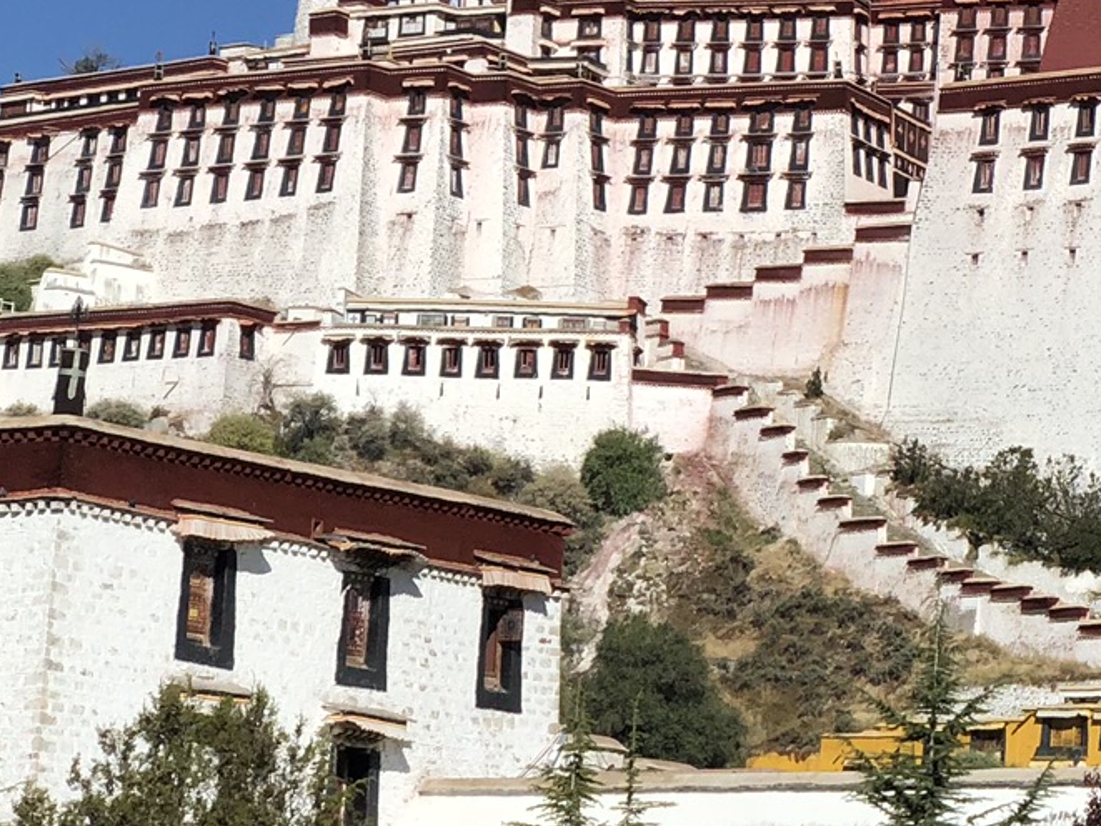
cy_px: 205
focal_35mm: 161
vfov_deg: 9.2
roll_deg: -1.1
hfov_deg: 11.9
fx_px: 5122
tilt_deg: +10.9
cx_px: 1459
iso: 16
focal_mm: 6
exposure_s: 1/1845
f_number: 2.4
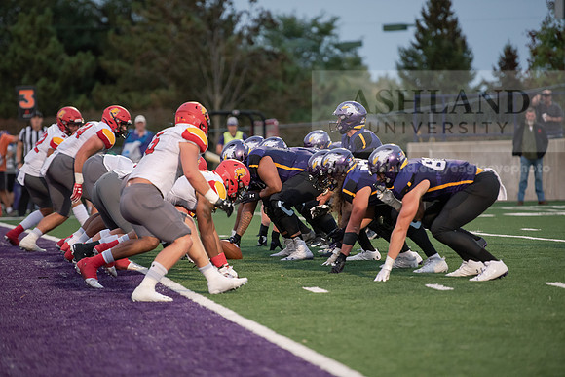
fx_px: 3061
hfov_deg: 10.5
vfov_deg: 7.0
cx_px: 282
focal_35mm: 195
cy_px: 188
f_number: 2.8
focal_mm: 195
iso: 2500
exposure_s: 1/800
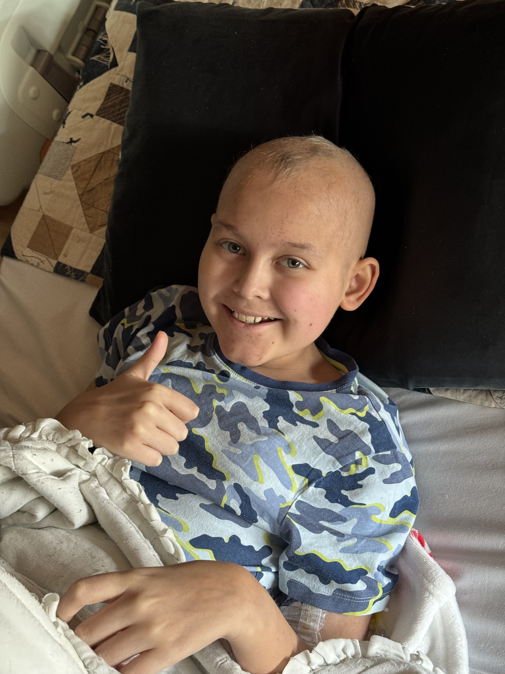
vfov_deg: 39.7
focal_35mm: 48
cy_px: 337
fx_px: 934
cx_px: 252
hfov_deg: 30.3
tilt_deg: -34.0
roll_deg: +3.1
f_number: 1.8
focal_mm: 6.9
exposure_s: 1/42
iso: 250
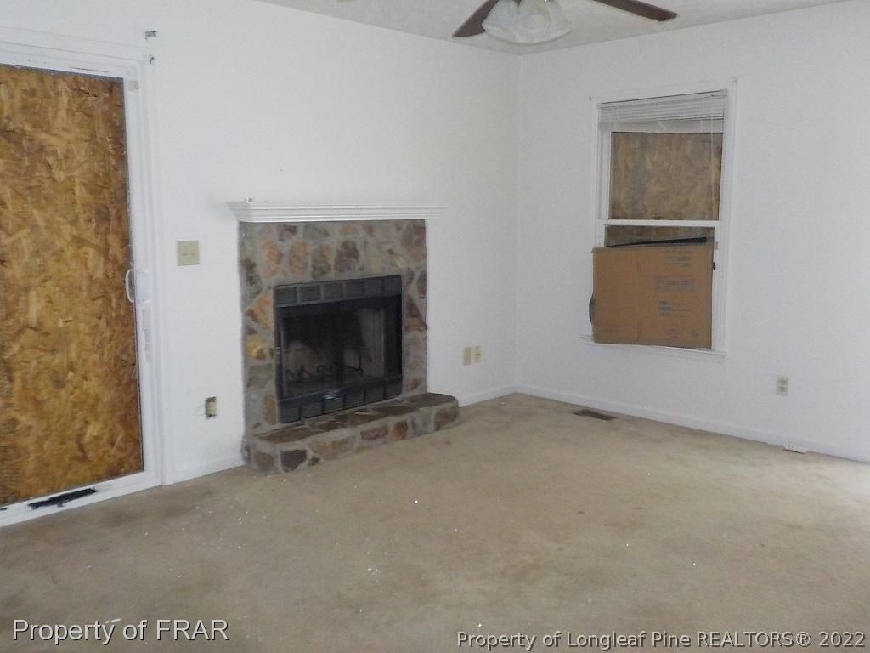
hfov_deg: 60.0
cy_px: 326
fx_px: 754
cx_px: 435
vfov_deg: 46.8
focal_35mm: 30
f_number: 3.3
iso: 450
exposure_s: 1/15
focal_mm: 4.1
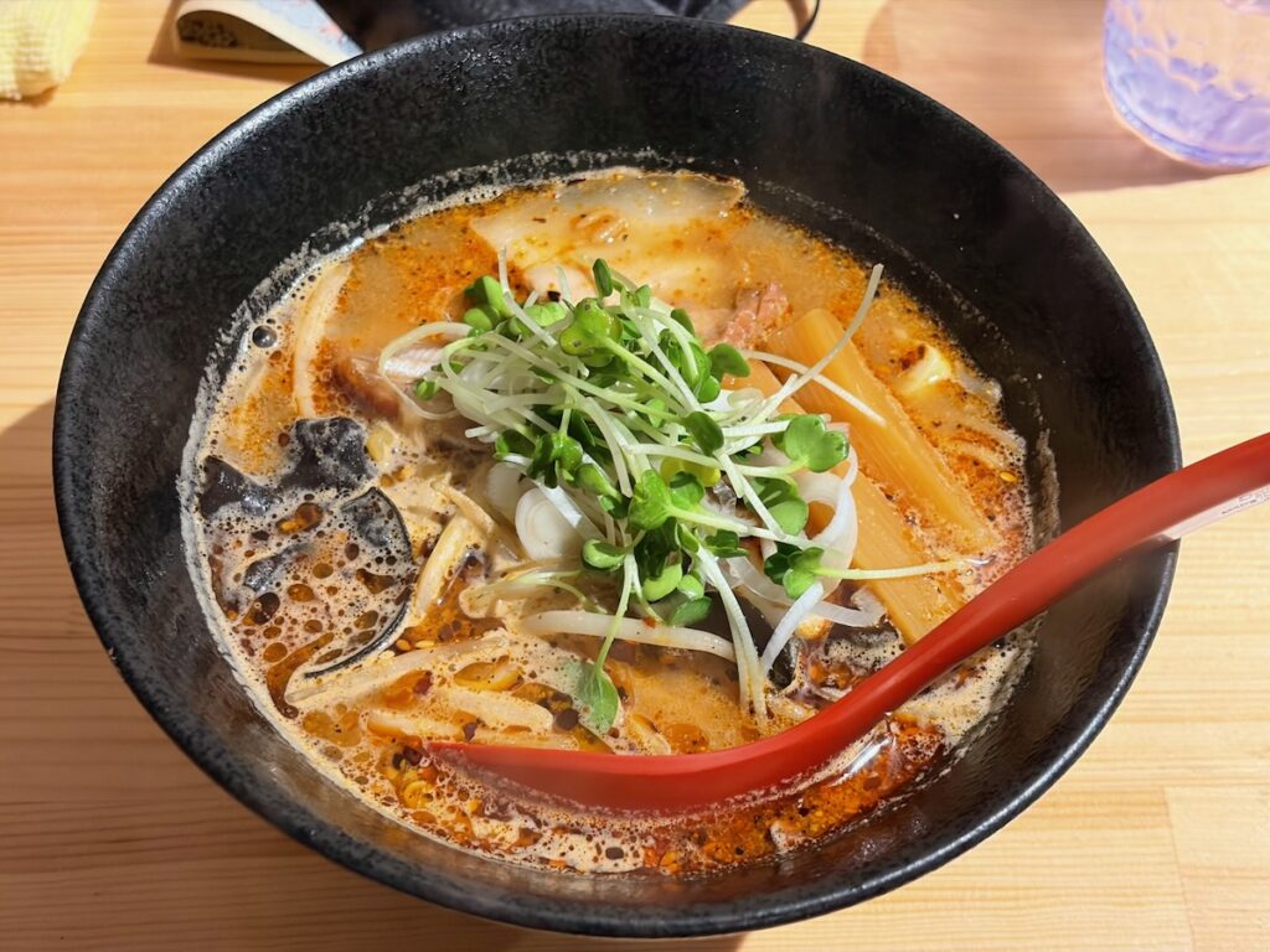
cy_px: 476
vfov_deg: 28.0
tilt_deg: -54.8
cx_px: 635
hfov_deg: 36.8
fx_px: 1908
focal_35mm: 52
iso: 160
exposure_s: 1/33
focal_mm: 5.96
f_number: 1.6
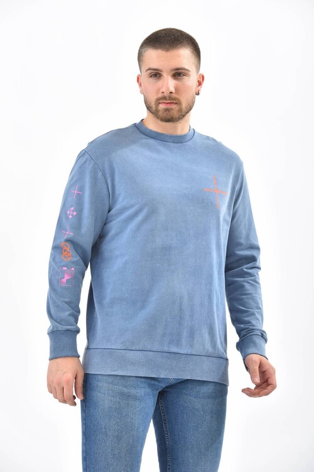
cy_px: 236
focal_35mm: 116
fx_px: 1518
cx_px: 157
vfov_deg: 17.6
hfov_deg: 11.8
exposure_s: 1/160
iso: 100
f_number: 7.1
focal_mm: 116
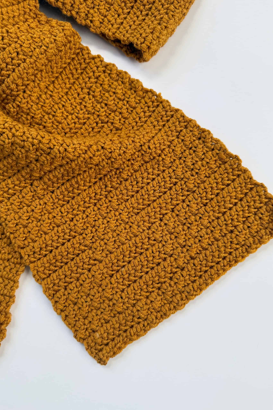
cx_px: 126
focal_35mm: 25
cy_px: 205
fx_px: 284
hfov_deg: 51.2
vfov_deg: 71.5
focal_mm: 6.76
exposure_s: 1/222
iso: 64
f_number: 1.78
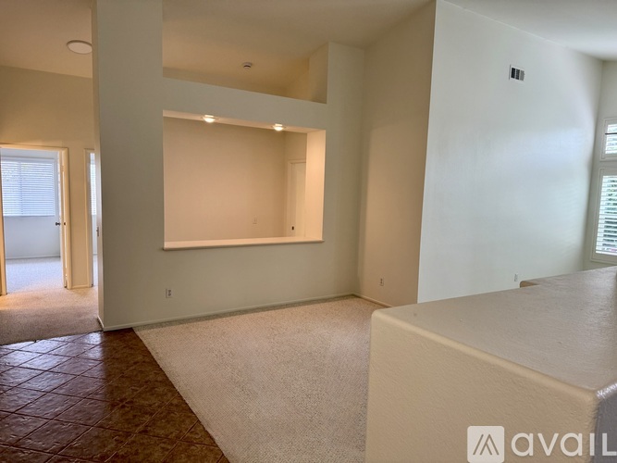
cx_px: 308
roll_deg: -1.5
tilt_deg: -6.1
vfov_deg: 56.8
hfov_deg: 71.6
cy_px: 232
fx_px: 428
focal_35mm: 24
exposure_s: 1/120
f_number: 1.78
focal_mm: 6.76
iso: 160
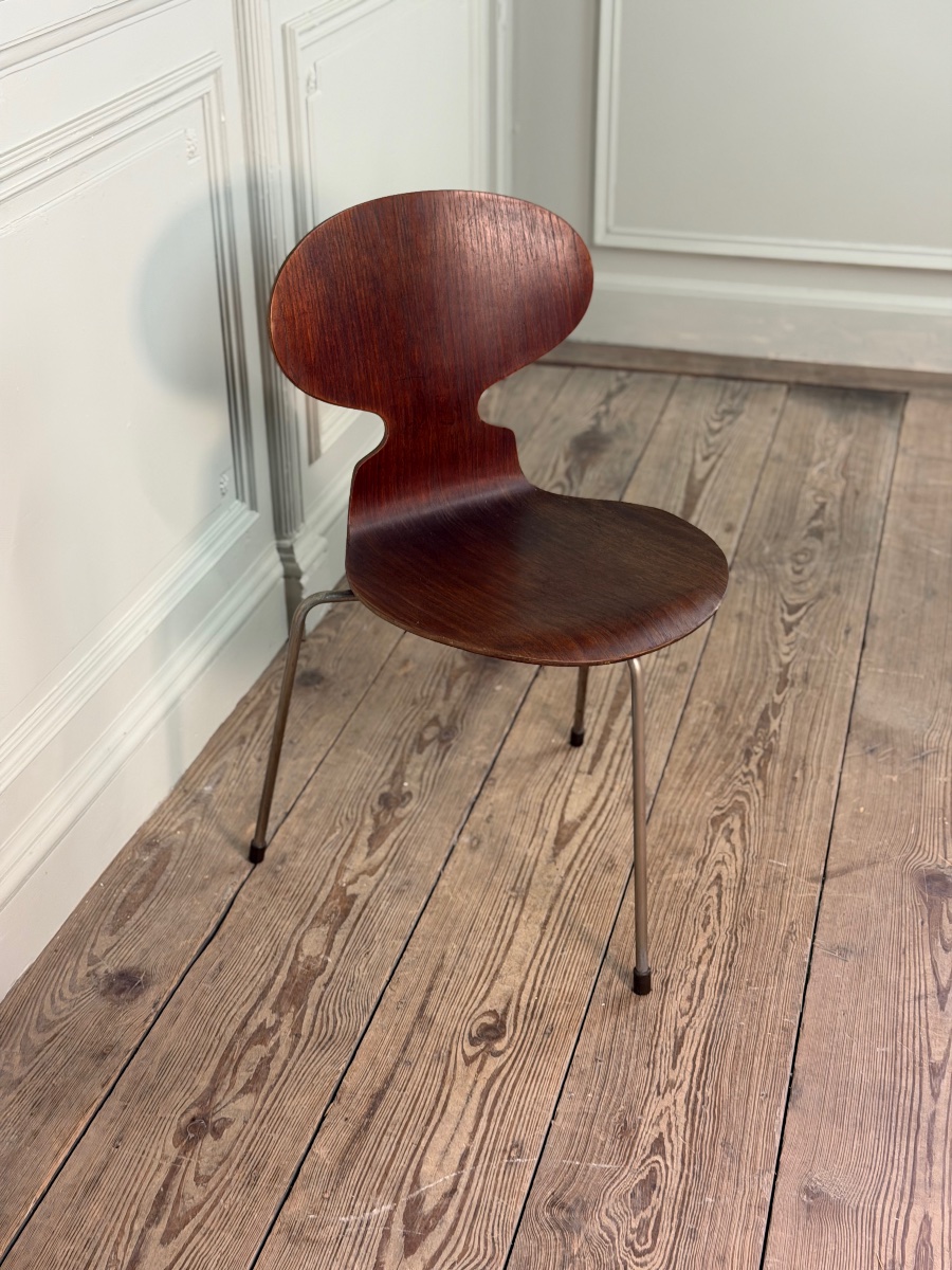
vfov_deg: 39.7
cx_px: 476
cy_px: 635
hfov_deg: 30.3
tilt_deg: -29.4
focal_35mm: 48
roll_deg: +0.6
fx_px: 1760
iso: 160
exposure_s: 1/50
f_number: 1.78
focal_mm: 6.76
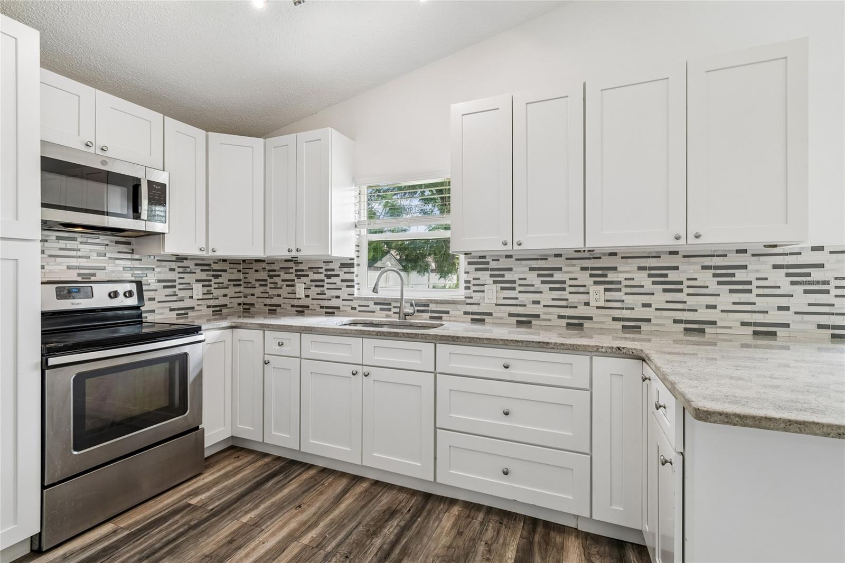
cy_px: 282
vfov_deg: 77.3
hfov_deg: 100.4
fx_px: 352
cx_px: 422
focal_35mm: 15
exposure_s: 1/6
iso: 100
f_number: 8
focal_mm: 10
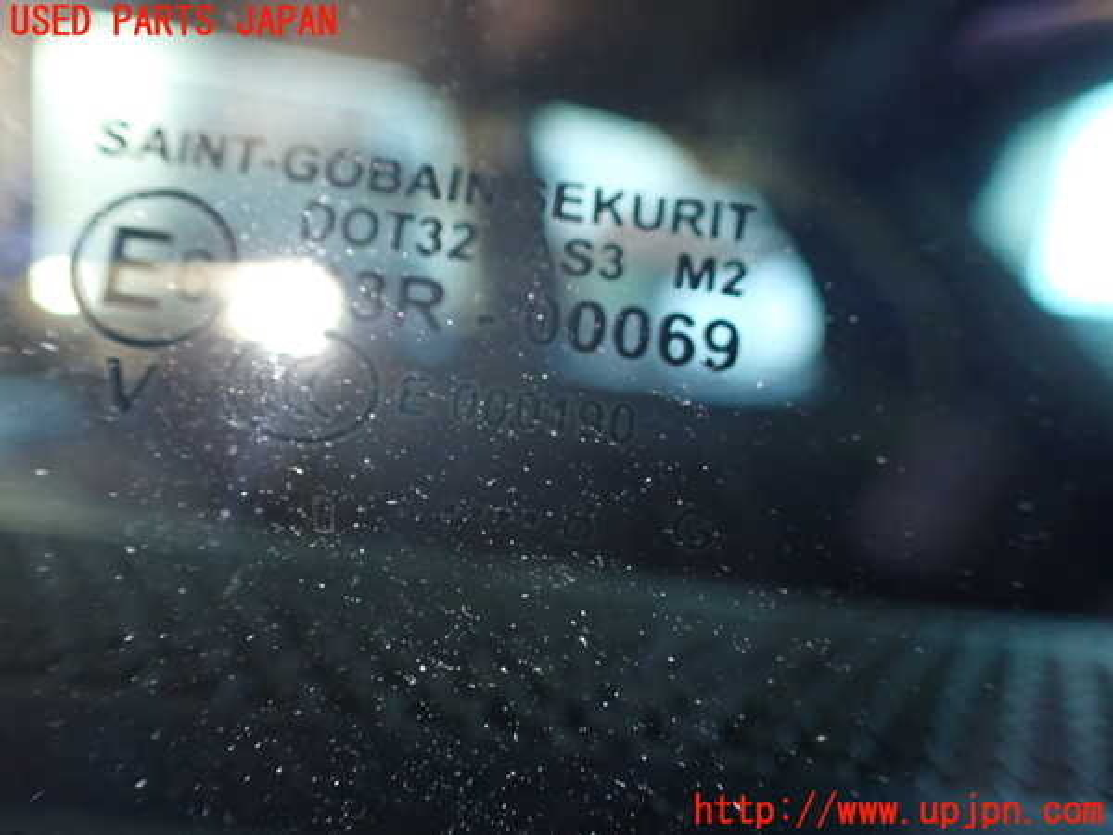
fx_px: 965
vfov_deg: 46.8
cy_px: 418
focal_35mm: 30
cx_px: 556
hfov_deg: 60.0
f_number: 2.3
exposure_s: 1/100
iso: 800
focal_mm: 5.4
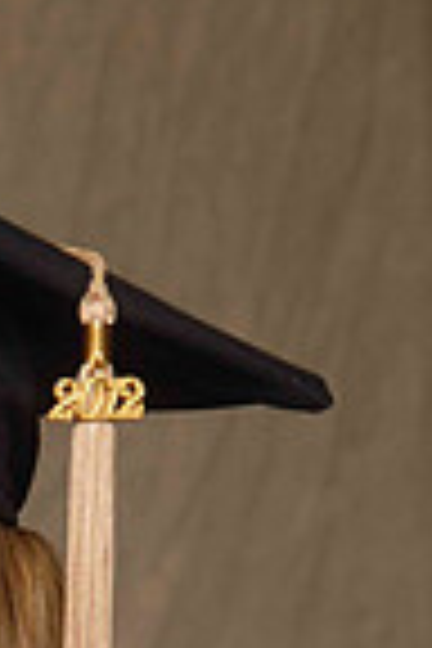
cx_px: -223
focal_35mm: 319
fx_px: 5742
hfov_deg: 4.3
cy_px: 882
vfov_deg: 6.4
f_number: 5.6
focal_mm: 68
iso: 200
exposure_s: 1/160
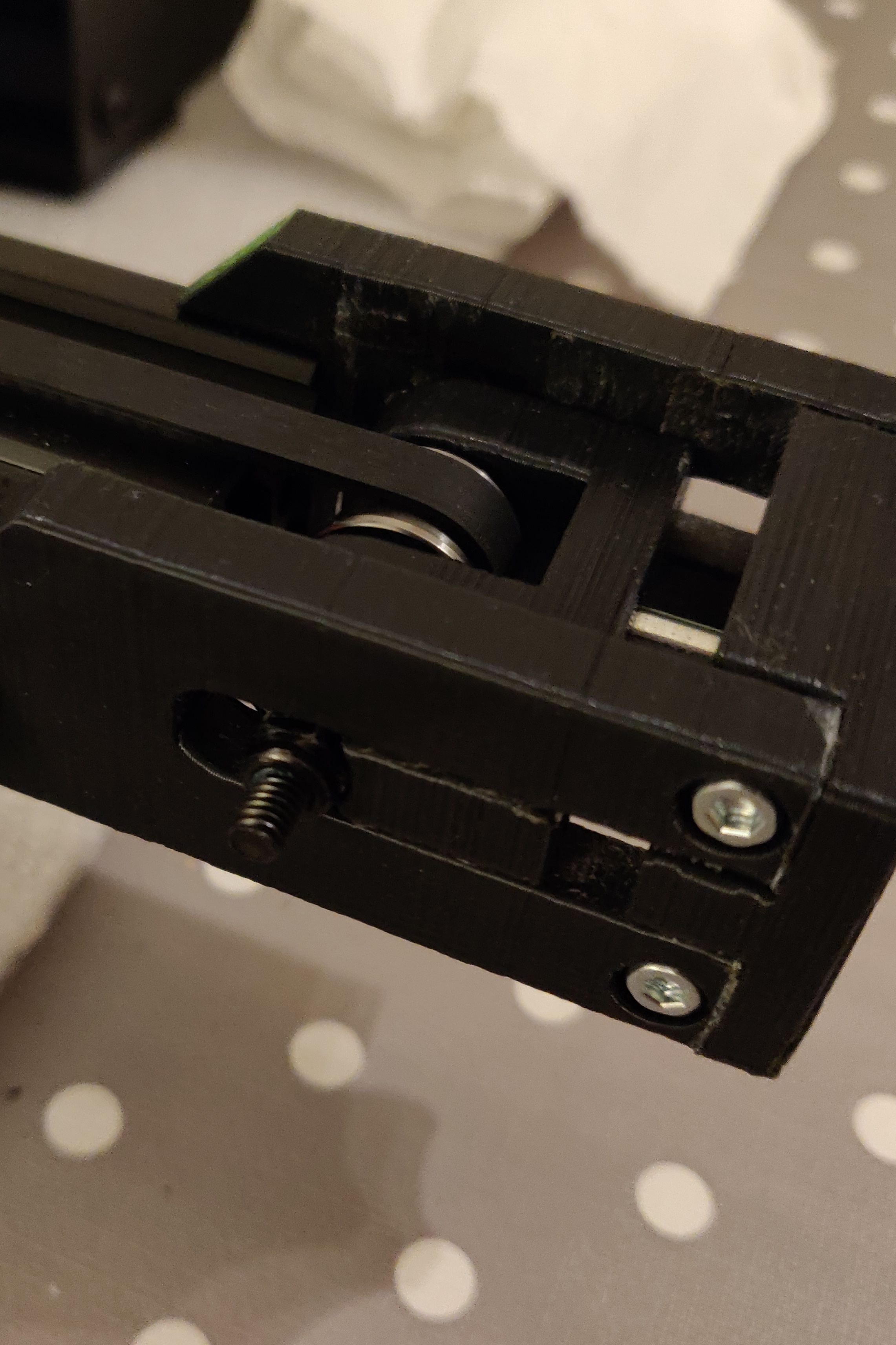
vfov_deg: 54.4
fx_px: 1307
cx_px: 339
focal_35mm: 35
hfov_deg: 37.6
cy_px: 673
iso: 1600
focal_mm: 4.25
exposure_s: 1/17
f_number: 1.7
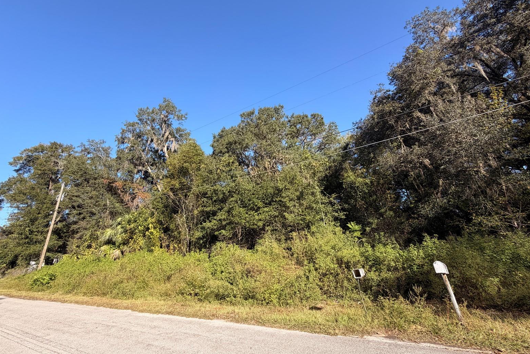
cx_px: 260
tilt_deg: +23.3
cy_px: 155
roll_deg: +4.1
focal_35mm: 15
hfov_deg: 100.4
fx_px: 221
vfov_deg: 77.0
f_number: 2.2
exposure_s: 1/694
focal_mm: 2.22
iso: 40
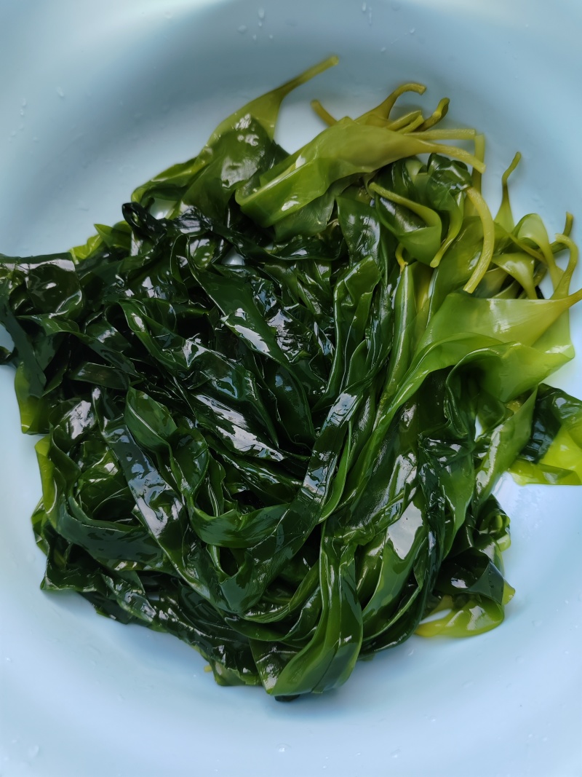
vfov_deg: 65.3
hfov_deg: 51.3
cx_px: 291
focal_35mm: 27
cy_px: 388
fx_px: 605
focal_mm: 6.14
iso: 250
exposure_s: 1/100
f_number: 1.8
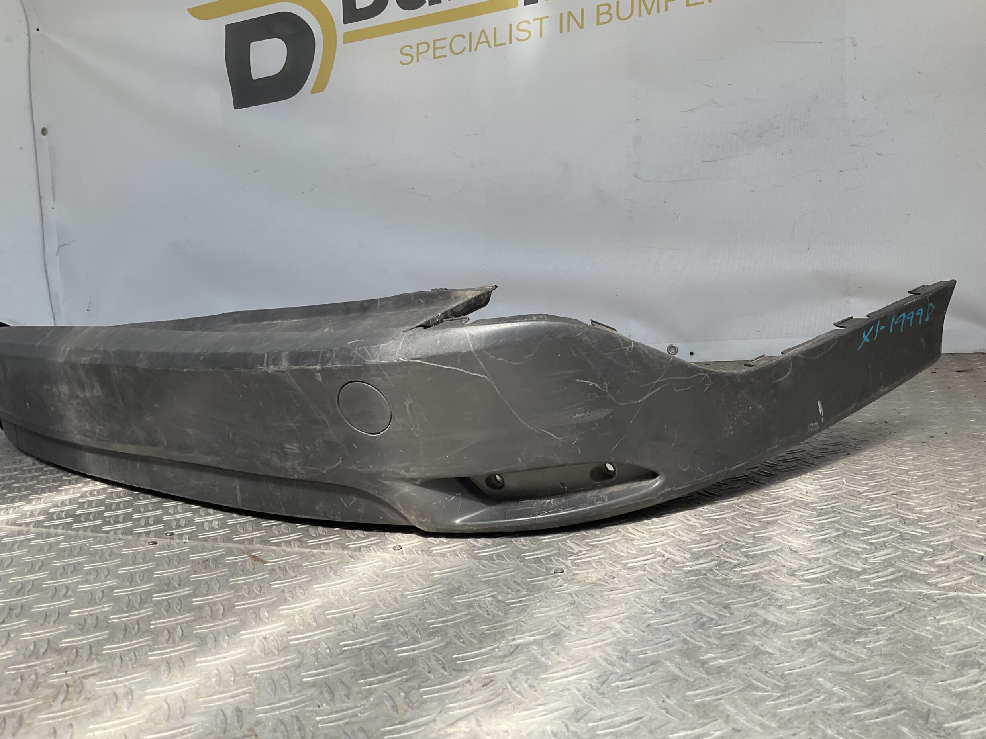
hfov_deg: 60.0
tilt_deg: -7.3
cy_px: 375
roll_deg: +4.9
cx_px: 504
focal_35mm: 30
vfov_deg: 46.8
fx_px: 854
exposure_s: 1/432
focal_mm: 3
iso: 16
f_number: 1.8
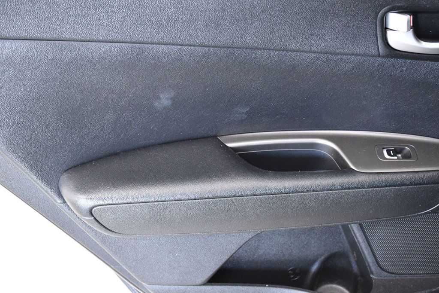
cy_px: 146
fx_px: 768
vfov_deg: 21.6
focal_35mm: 63
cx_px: 220
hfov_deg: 31.9
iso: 2500
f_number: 6.3
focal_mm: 42
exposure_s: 1/60
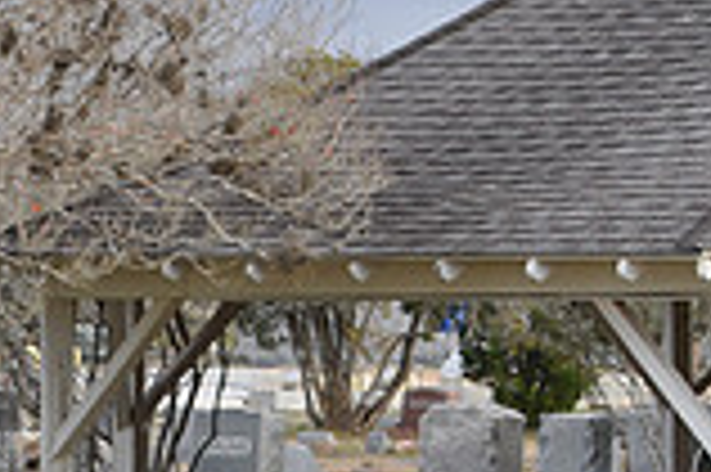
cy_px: 106
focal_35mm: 254
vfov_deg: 5.4
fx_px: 5011
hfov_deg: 7.9
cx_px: 1242
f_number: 8
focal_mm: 46
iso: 200
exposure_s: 1/60
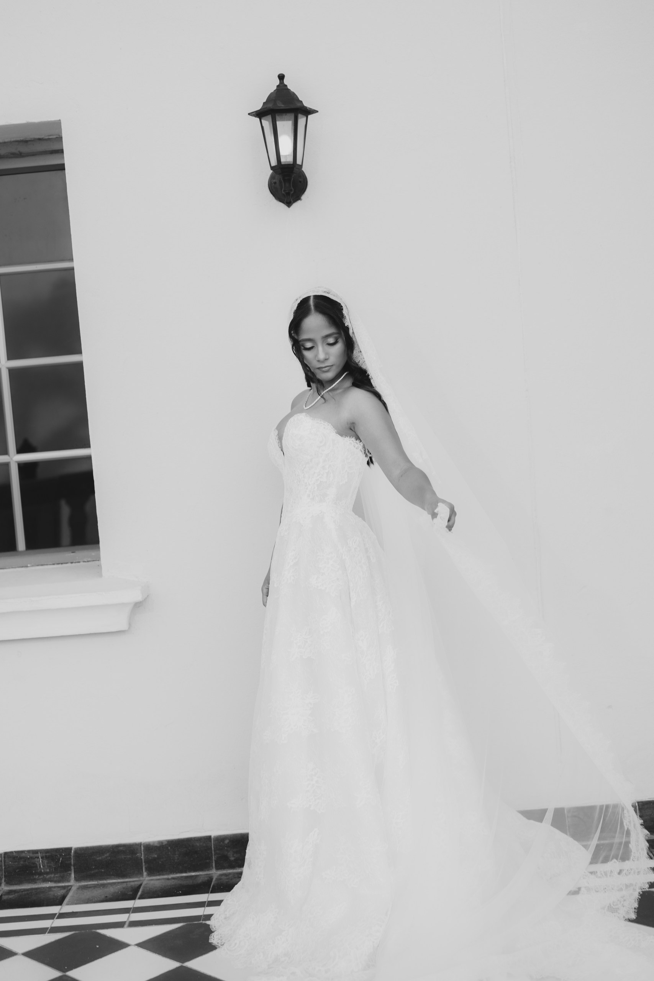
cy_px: 490
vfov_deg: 39.6
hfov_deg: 27.0
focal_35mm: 50
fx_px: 1362
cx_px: 327
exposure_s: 1/200
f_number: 2.8
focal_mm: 50
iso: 200
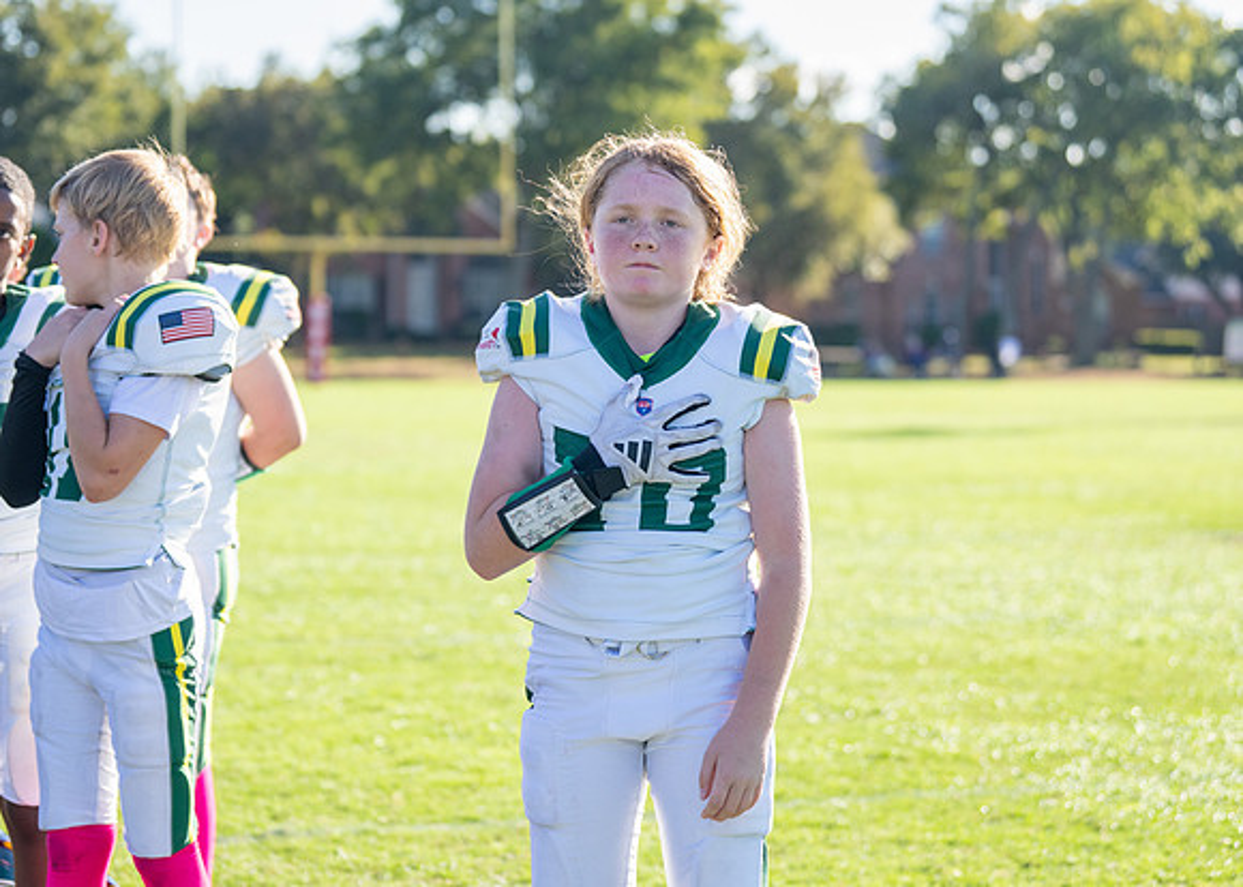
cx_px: 575
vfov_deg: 15.8
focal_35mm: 91
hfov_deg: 22.0
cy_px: 377
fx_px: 3197
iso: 500
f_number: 2.8
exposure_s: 1/3200
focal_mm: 70
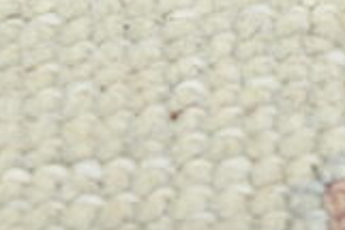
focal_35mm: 164
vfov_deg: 8.0
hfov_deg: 12.5
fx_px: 1570
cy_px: -193
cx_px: 92
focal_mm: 44
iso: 125
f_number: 4.5
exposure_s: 1/30
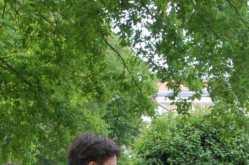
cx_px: 145
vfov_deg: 8.0
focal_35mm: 169
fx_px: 1166
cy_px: 228
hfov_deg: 12.2
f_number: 10
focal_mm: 31
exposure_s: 1/125
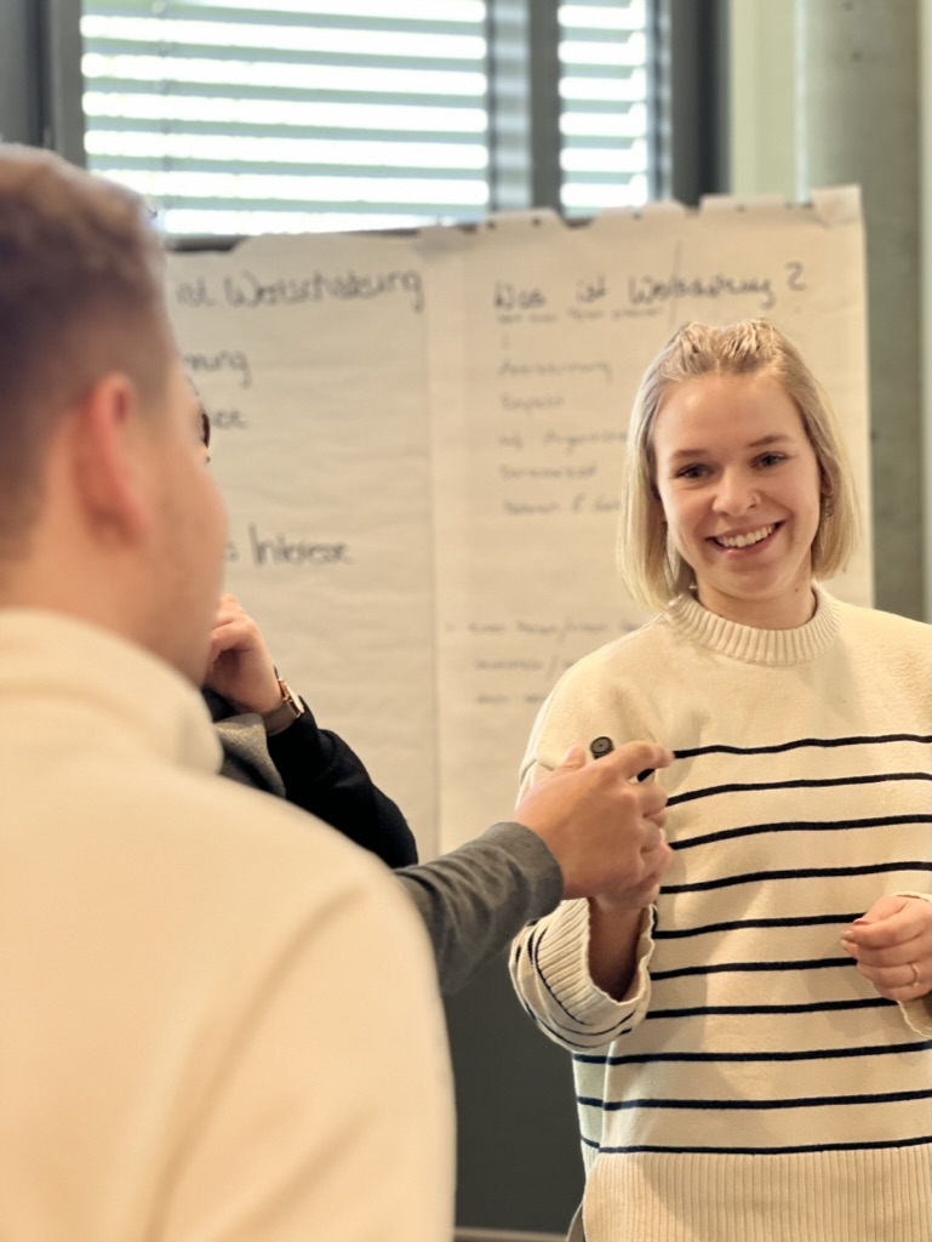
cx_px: 466
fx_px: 2762
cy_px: 621
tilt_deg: -2.4
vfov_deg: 25.3
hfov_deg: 19.2
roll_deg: +1.4
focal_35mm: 77
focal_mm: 9
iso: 250
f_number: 2.8
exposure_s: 1/77
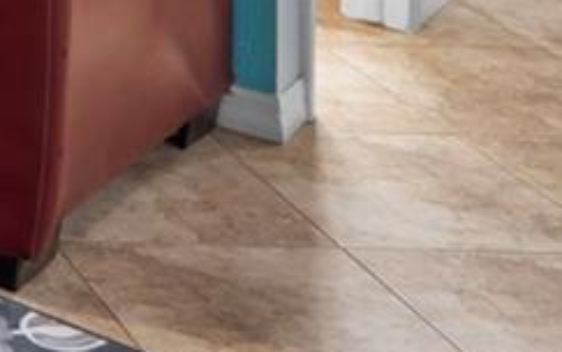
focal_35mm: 114
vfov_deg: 9.3
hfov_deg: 13.6
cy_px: -676
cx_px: -761
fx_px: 1746
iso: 250
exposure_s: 2.5
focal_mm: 17
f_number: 9
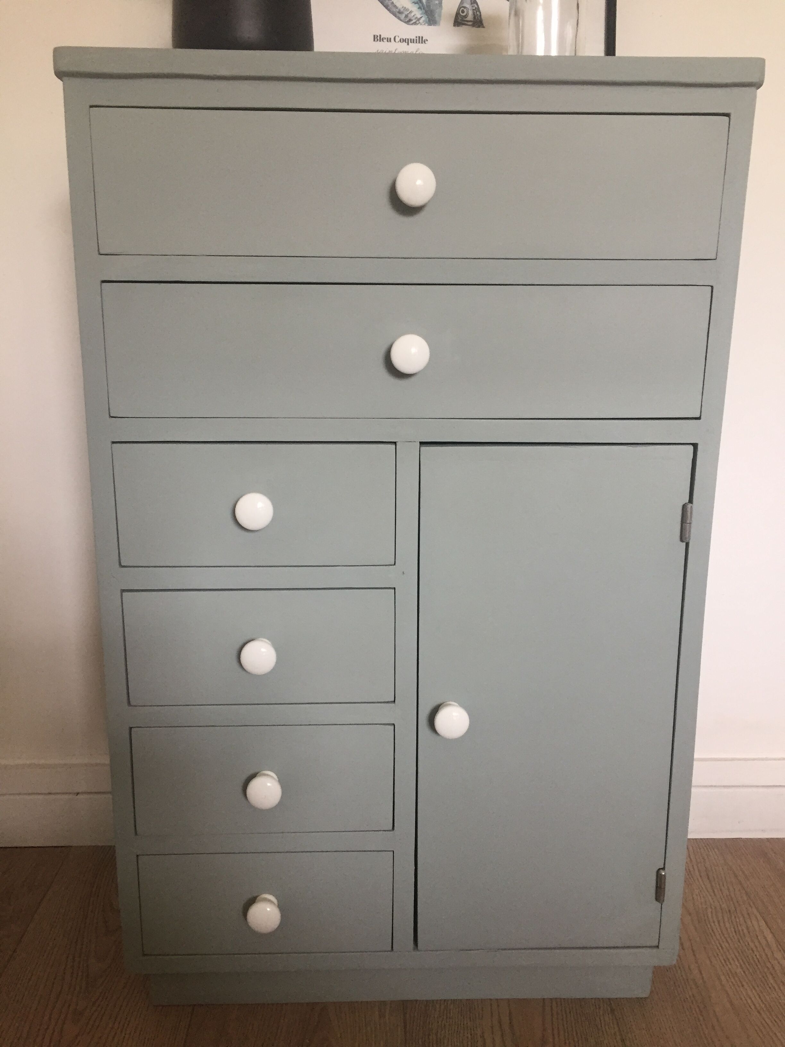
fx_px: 877
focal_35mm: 29
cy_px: 524
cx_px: 392
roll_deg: -0.4
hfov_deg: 48.2
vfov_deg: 61.7
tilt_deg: -13.7
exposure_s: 1/33
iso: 160
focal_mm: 4.15
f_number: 2.2
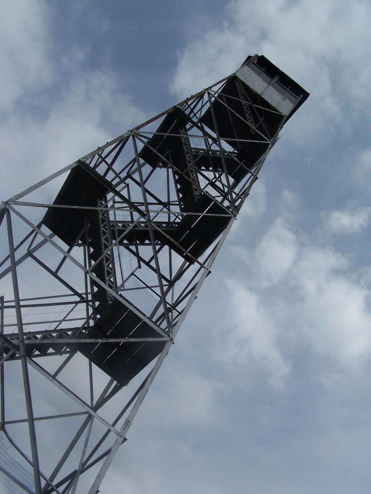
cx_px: 186
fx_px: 543
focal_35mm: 38
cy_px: 247
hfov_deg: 37.7
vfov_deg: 49.0
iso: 80
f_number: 5.6
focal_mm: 6.3
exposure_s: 1/1600
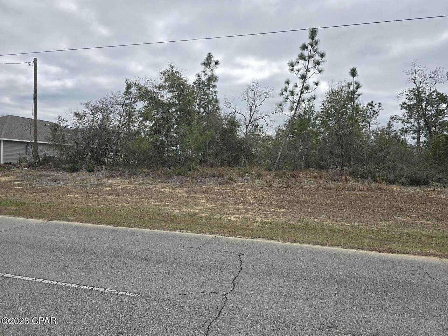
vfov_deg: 58.9
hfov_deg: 73.9
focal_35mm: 23
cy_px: 168
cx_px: 224
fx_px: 298
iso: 12
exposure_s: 1/981
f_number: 1.7
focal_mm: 6.3
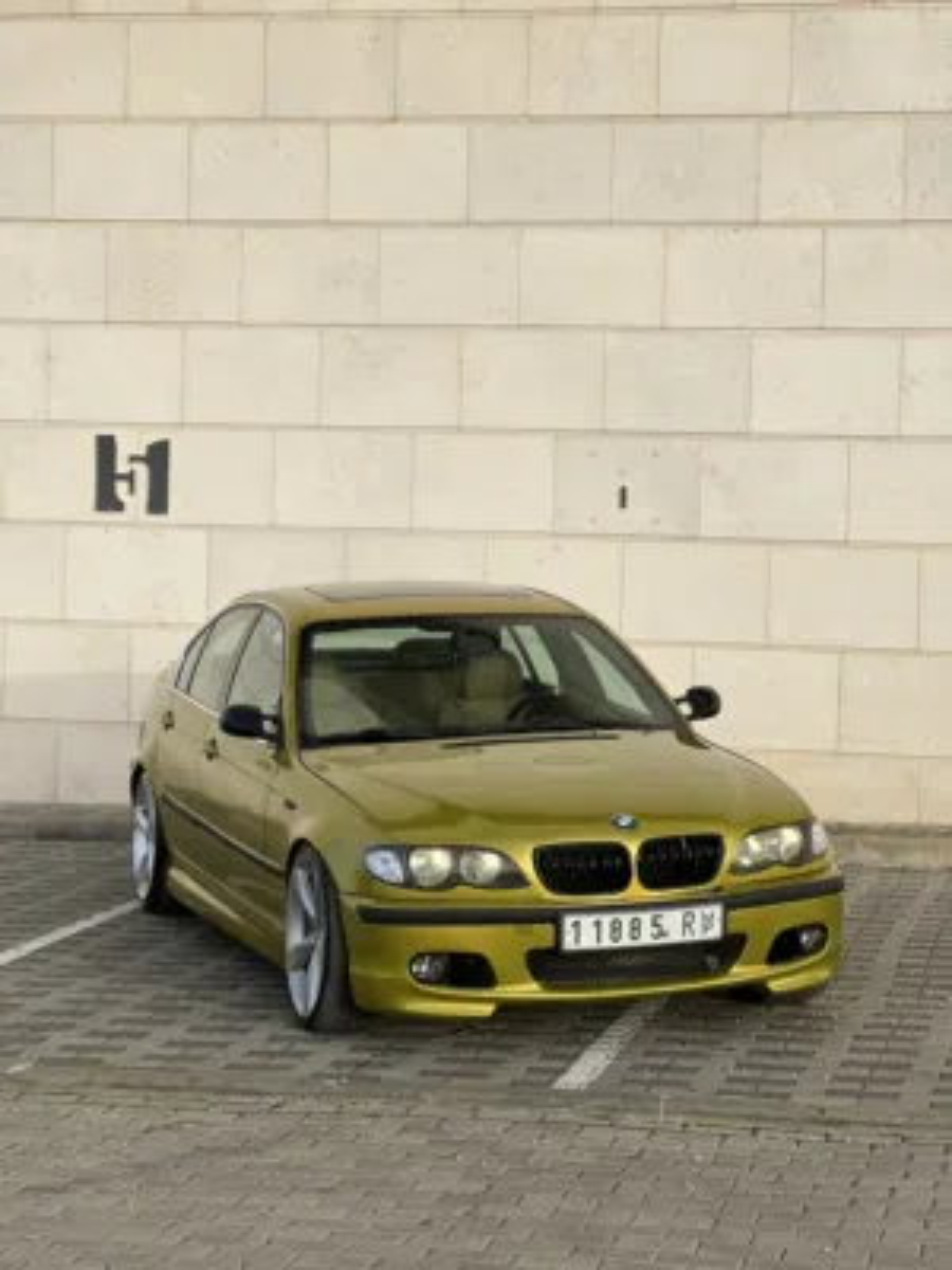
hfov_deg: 19.1
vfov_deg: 25.3
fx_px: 2824
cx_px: 476
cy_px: 635
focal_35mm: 77
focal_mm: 9
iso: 32
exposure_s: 1/368
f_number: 2.8
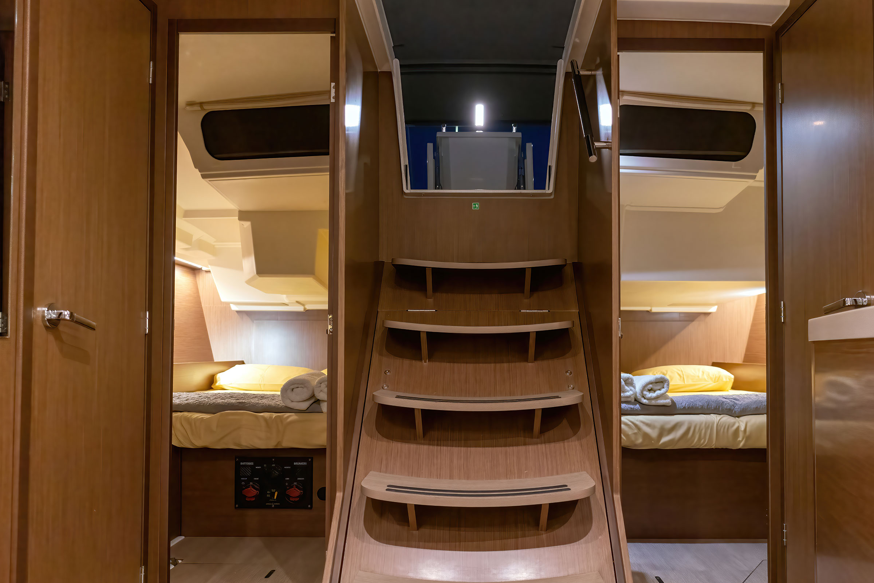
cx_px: 479
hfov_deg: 71.3
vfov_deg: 51.3
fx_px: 607
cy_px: 305
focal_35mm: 25
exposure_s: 1/80
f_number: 2.8
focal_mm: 20
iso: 4000
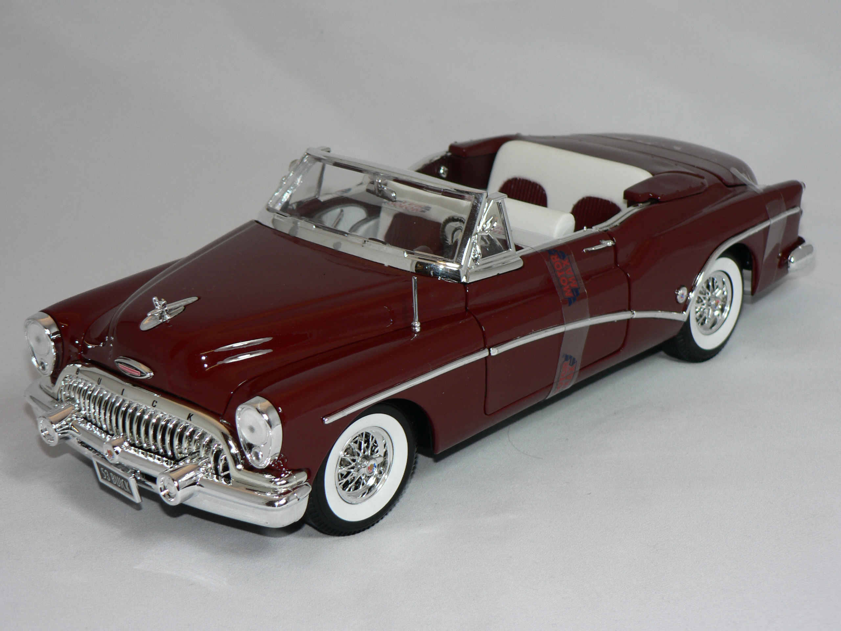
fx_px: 1749
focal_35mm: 72
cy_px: 316
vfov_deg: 20.4
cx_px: 420
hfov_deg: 27.0
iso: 80
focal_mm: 12
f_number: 3.2
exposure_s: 1/60
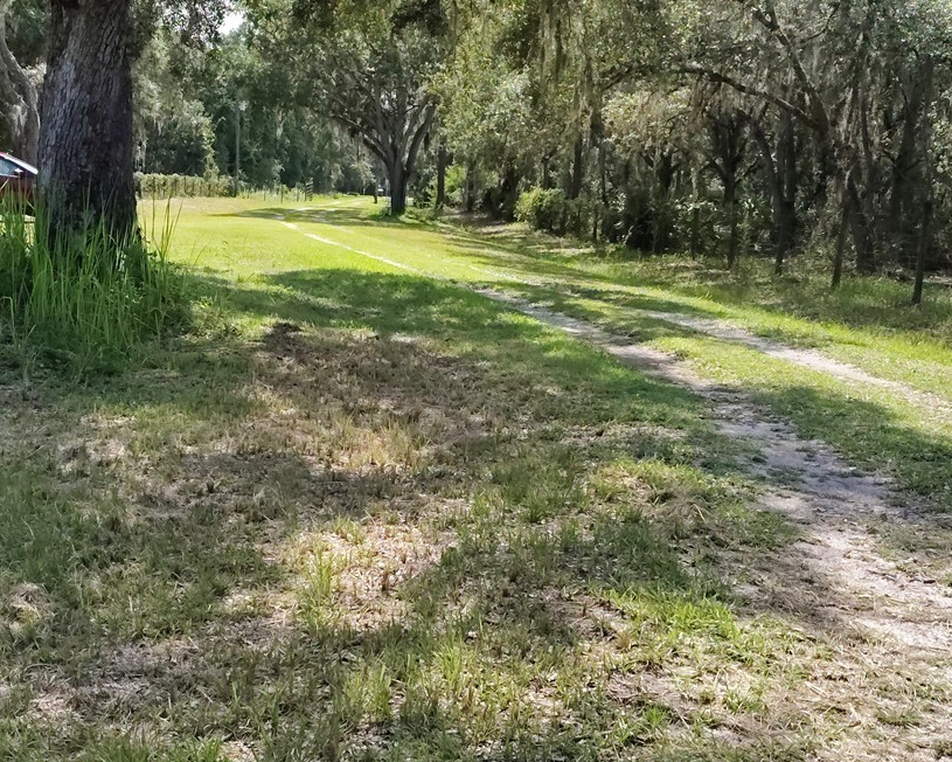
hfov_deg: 40.3
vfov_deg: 32.7
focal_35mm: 46
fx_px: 1296
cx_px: 423
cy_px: 436
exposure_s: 1/5341
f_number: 1.8
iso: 406
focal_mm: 5.56
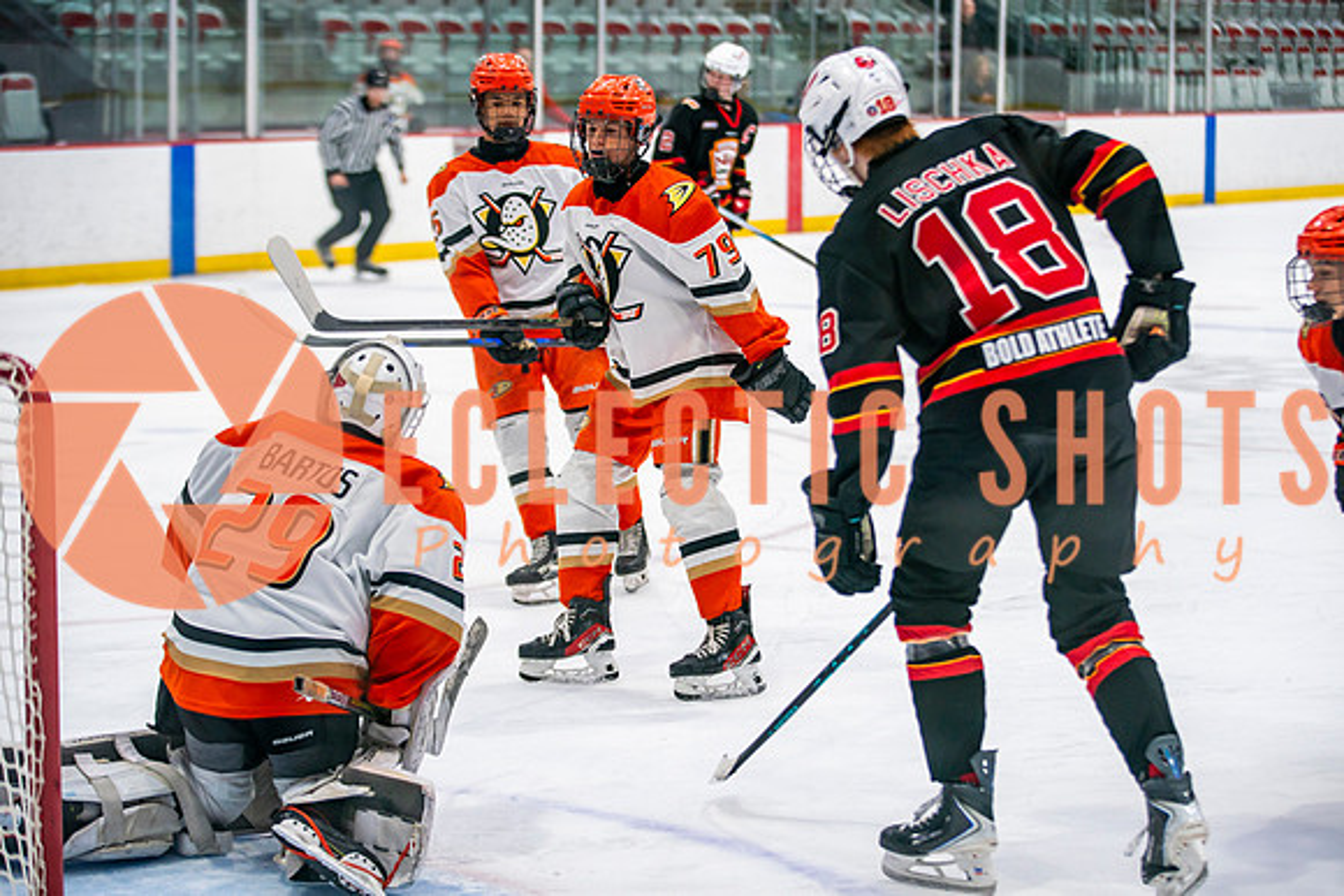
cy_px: 443
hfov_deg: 21.2
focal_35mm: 96
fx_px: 3599
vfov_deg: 14.2
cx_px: 710
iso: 640
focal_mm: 90
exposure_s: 1/640
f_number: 2.8
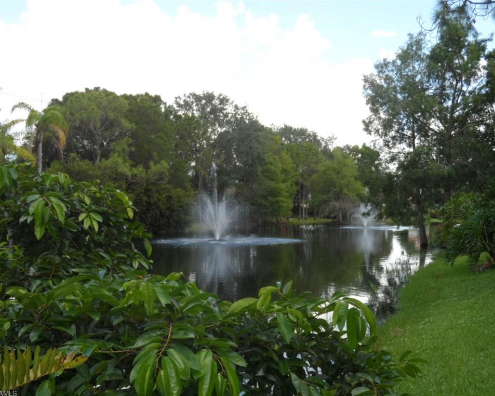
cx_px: 245
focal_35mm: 43
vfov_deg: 34.9
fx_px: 630
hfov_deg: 42.9
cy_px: 199
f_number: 3.7
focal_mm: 6.8
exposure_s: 1/350
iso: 120
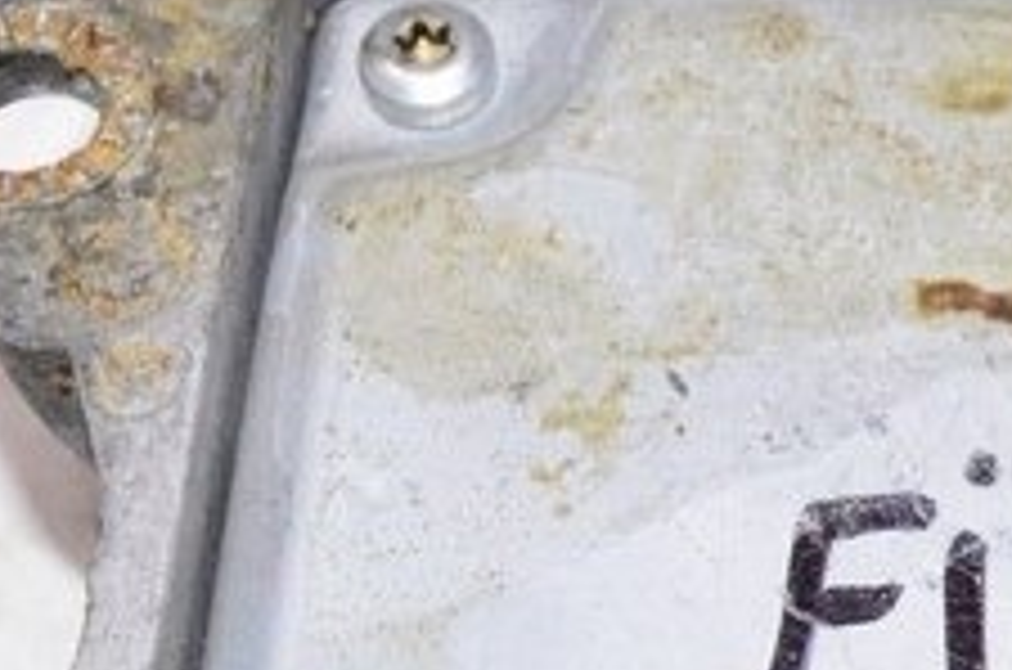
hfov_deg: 12.3
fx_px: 4600
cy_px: 798
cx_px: 1142
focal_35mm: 164
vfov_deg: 8.2
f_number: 8
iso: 1600
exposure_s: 1/125
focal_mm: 24
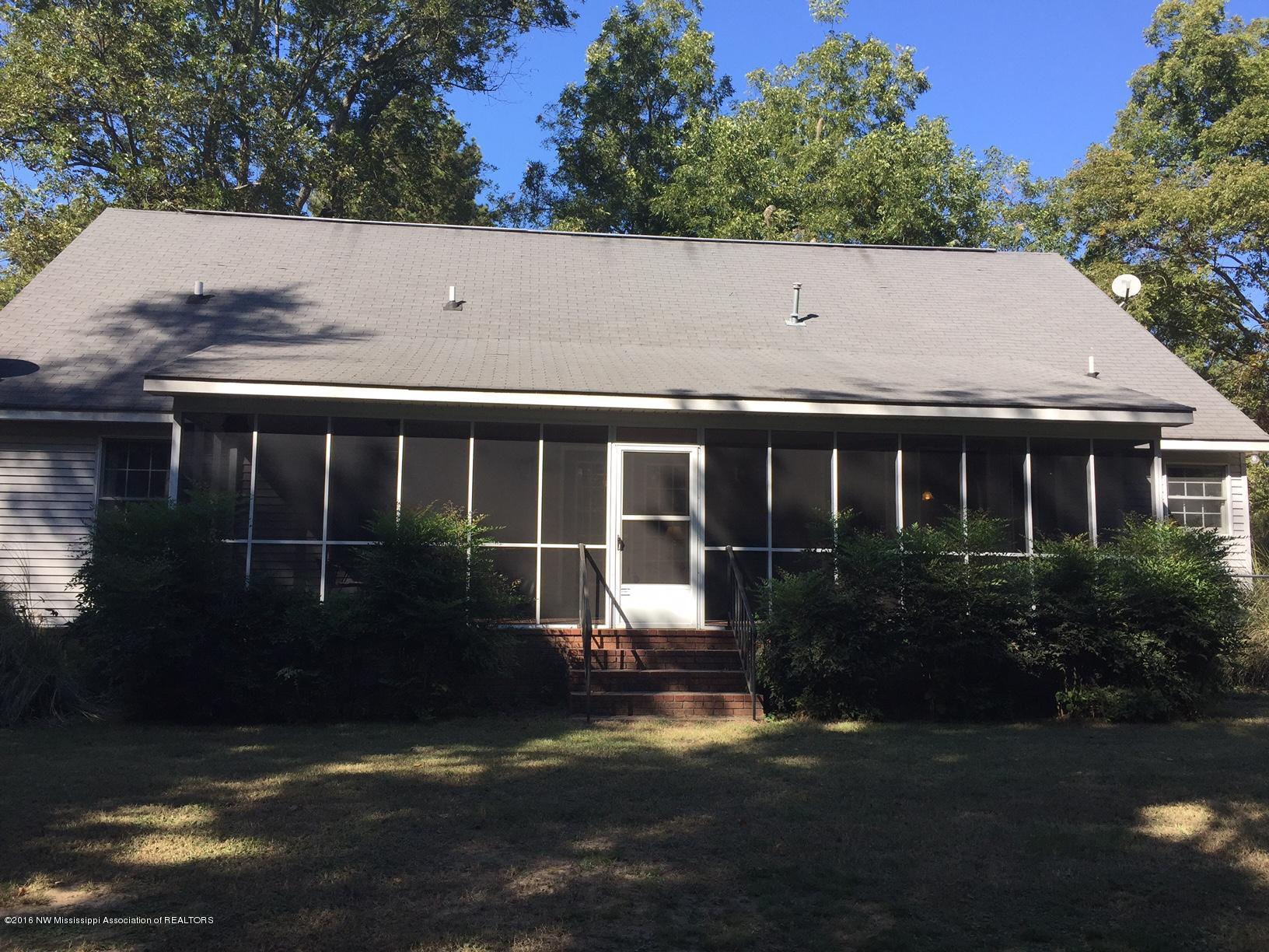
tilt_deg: +6.2
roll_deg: -1.9
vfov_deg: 48.2
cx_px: 634
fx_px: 1063
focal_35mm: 29
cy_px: 476
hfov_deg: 61.7
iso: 32
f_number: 2.2
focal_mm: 4.15
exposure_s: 1/920
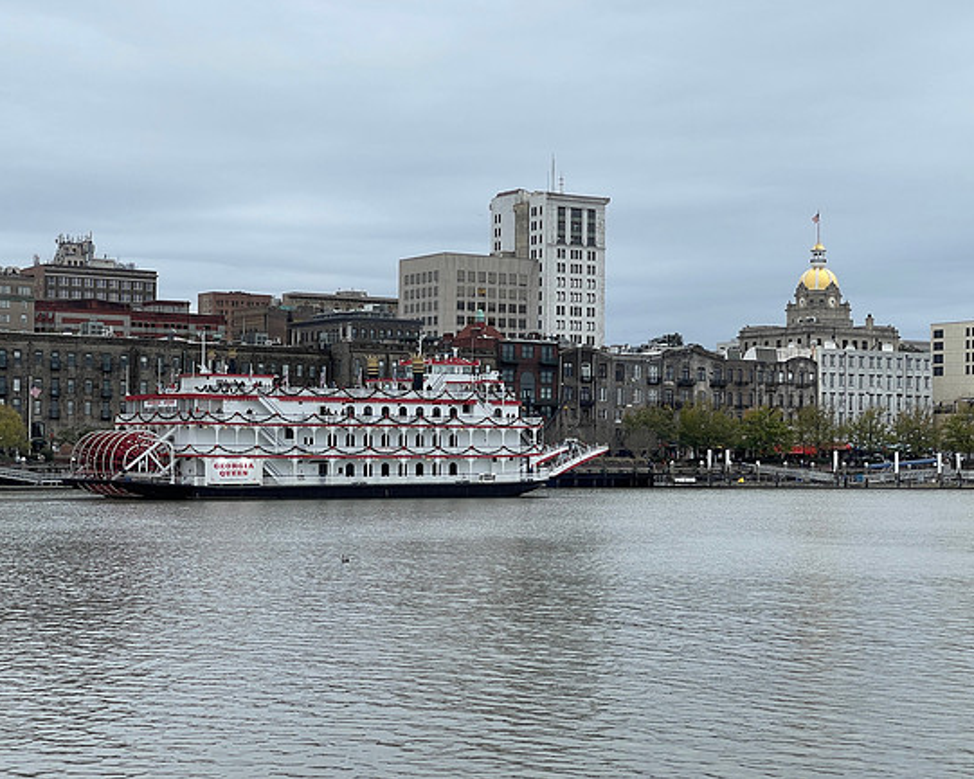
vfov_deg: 22.8
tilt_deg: +1.4
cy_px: 390
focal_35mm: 67
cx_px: 504
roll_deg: -0.3
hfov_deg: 28.3
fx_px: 1932
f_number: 2.2
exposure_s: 1/372
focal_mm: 7.5
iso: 20
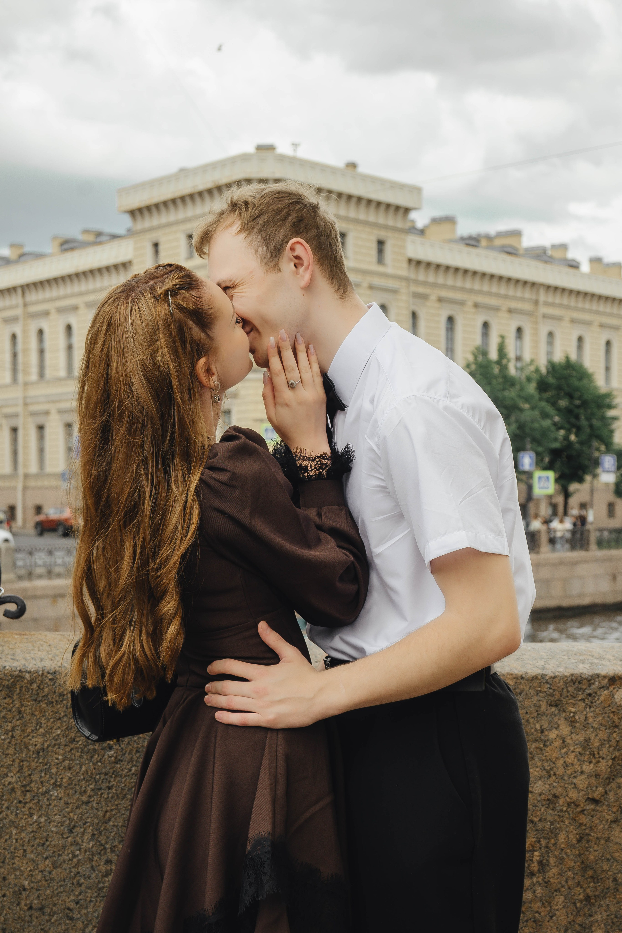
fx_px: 1671
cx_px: 311
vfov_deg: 31.2
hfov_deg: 21.1
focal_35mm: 64
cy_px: 466
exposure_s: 1/250
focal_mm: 43
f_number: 6
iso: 100
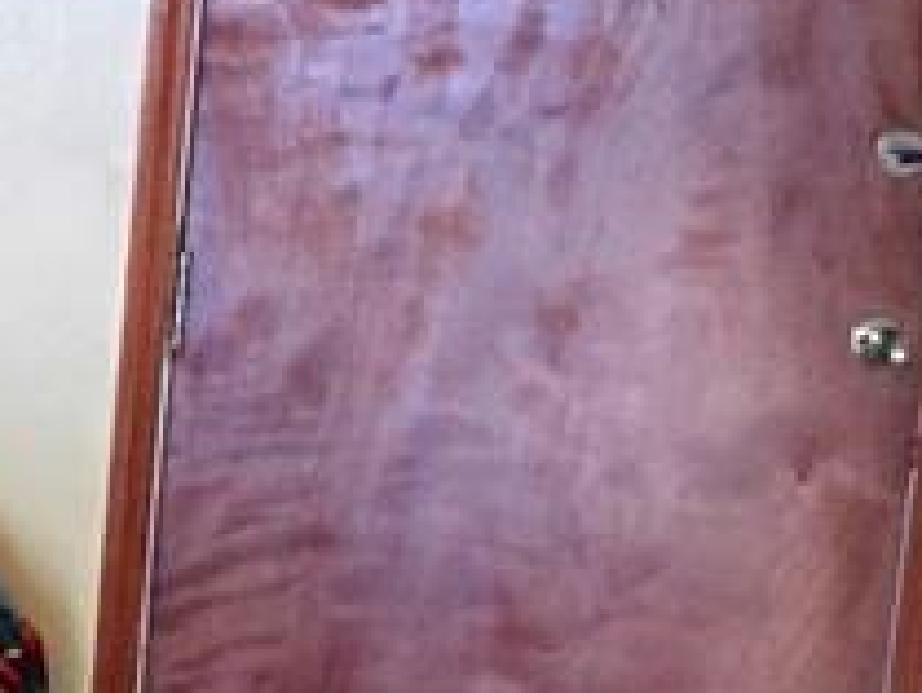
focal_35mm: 142
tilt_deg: -9.5
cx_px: -247
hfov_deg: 13.4
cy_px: 640
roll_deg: -2.9
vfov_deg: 10.4
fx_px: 3784
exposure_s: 1/4
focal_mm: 4.15
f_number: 2.2
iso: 80
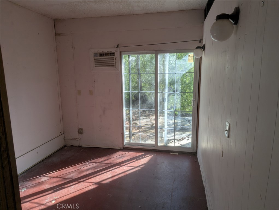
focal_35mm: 24
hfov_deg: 71.5
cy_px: 105
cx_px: 140
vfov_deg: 56.9
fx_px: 194
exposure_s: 1/444
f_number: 1.85
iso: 45
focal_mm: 6.81
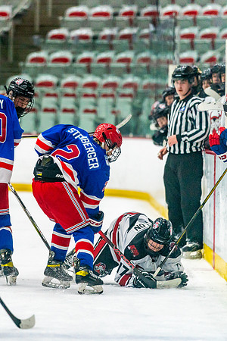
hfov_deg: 4.6
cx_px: 34
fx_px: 2844
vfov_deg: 6.9
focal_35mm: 301
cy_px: 171
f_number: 2.8
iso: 3200
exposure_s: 1/1000
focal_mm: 200
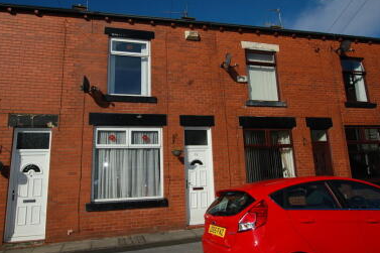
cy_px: 112
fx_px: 260
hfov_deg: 72.1
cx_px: 169
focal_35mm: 25
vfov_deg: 51.8
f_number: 10
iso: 200
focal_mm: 13
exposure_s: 1/400
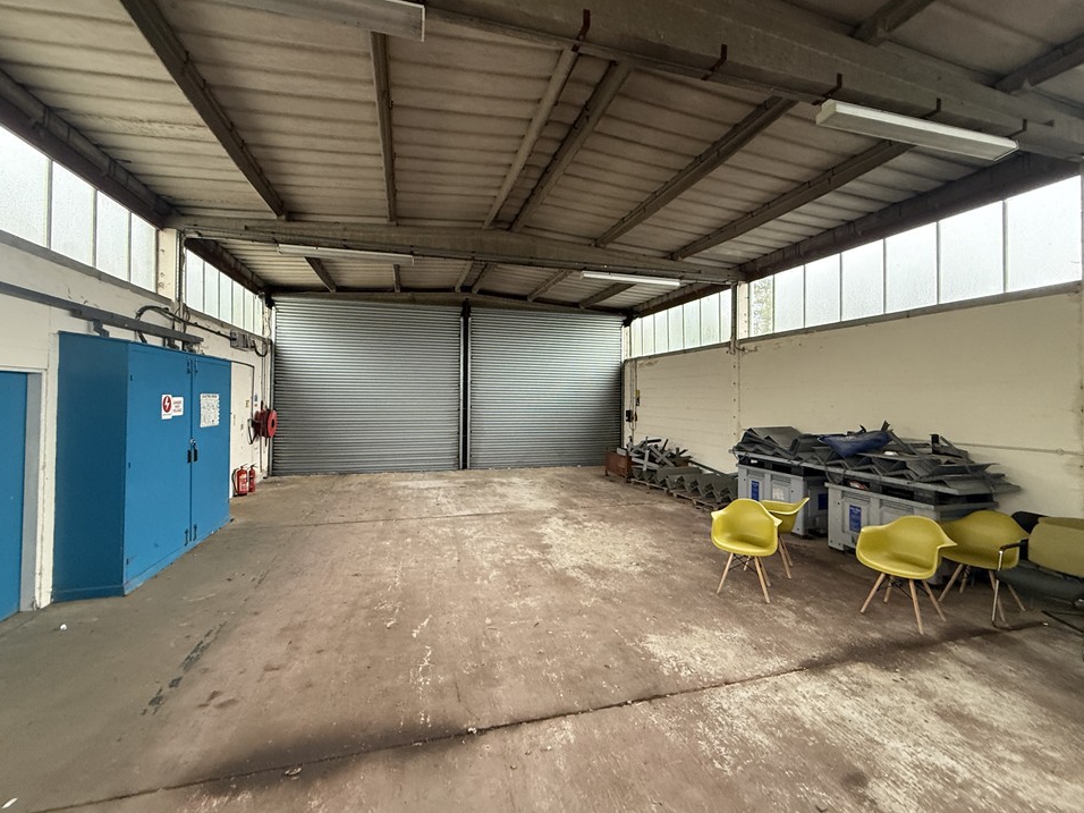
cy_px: 390
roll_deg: -0.8
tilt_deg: +0.5
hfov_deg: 98.2
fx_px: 470
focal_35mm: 15
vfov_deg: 81.7
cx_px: 537
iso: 320
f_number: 2.2
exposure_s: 1/64
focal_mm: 2.22
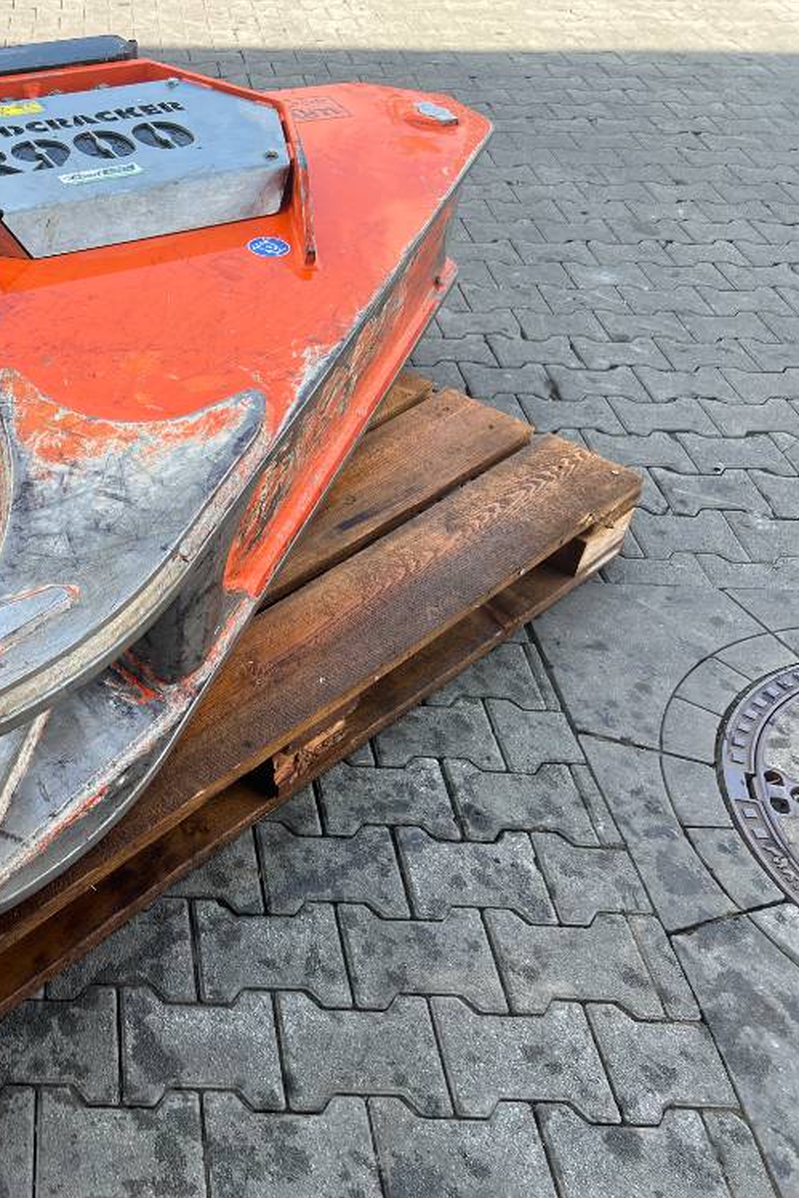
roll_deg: -1.6
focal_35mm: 37
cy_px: 586
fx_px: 1231
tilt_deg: -37.7
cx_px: 35
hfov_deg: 33.5
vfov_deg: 51.9
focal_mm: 5.7
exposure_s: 1/949
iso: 50
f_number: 1.5
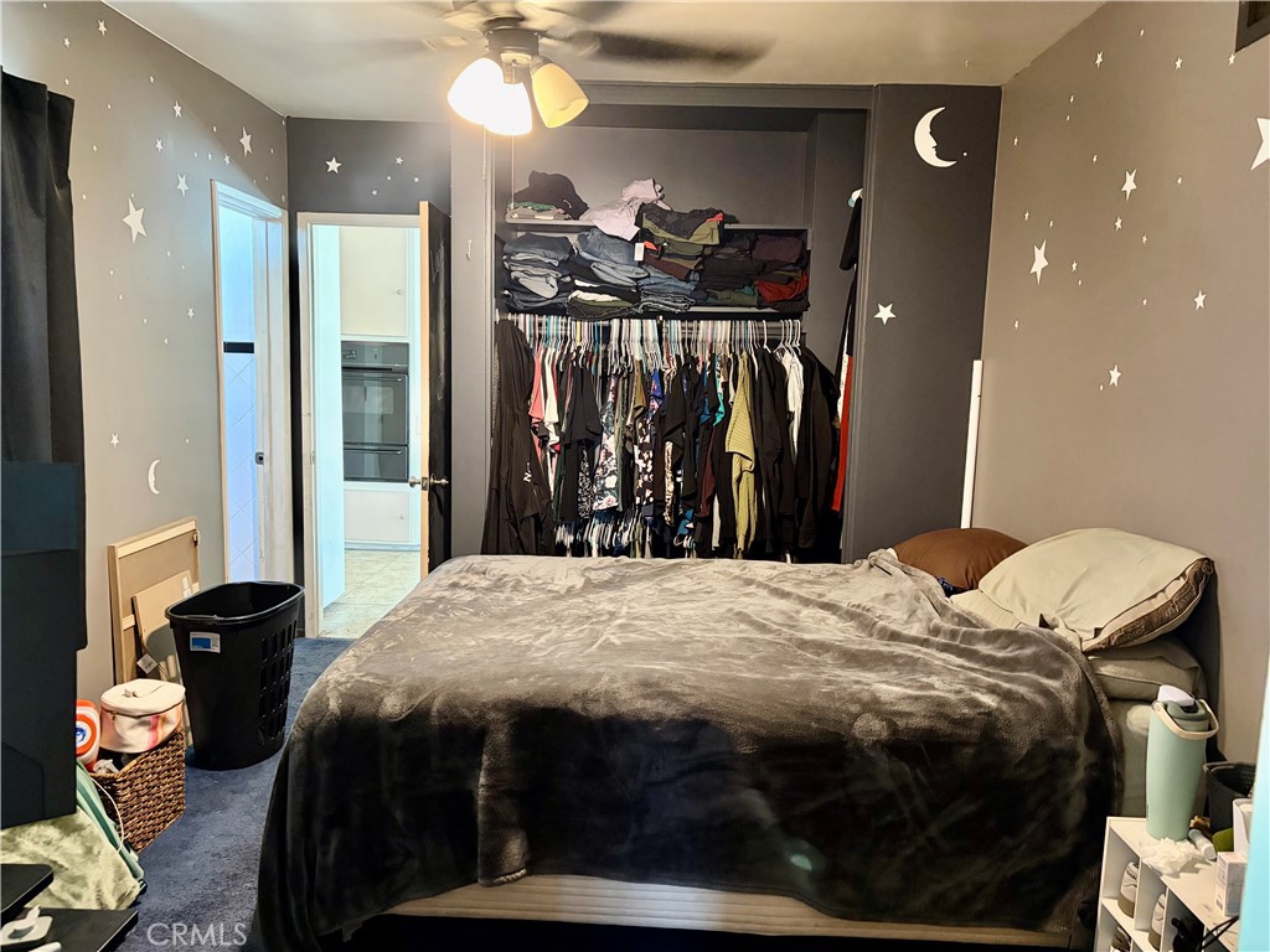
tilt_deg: -6.6
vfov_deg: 53.1
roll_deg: -1.2
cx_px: 635
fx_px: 954
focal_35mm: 26
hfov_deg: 67.3
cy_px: 476
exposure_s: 1/40
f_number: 1.6
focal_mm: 5.96
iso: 500
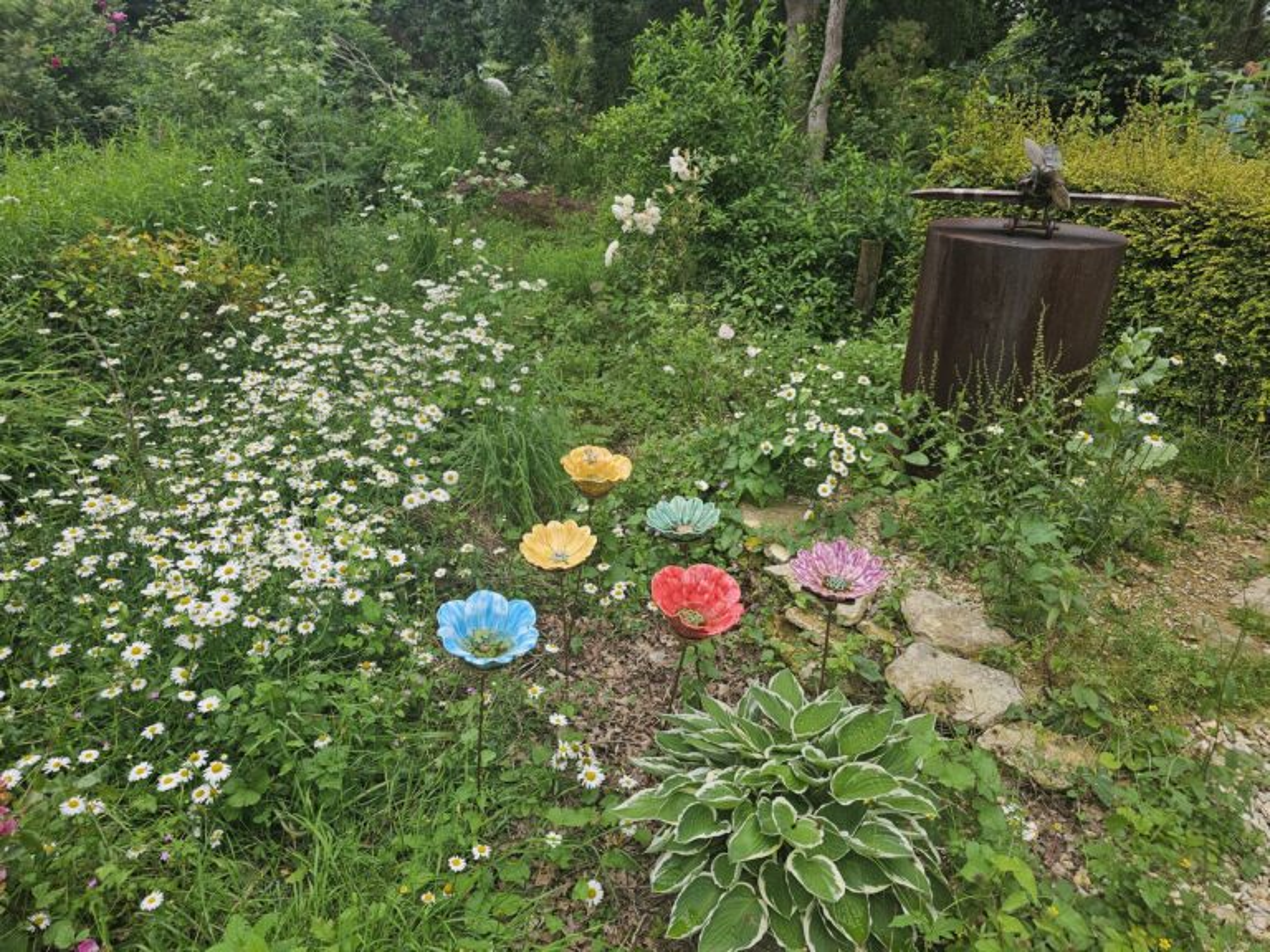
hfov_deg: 73.9
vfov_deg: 58.9
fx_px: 844
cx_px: 635
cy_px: 476
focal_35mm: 23
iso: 25
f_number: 1.7
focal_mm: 6.3
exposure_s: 1/180
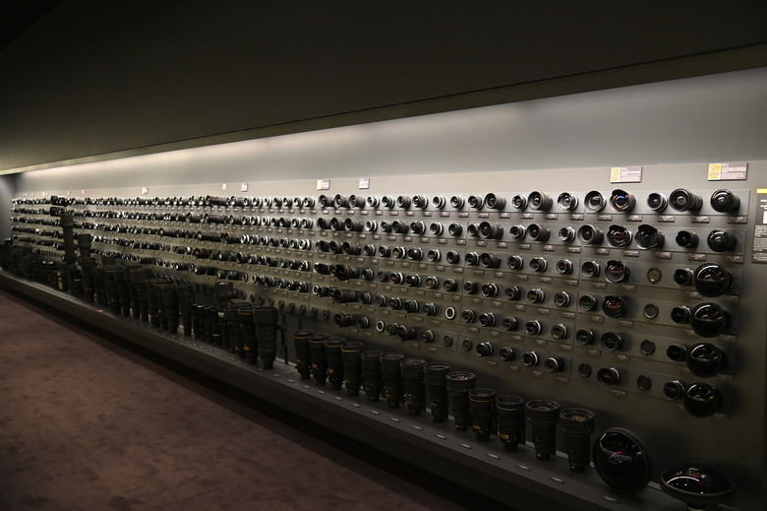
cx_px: 384
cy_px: 256
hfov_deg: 60.3
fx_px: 660
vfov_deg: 42.3
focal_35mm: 31
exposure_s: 1/40
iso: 1600
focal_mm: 31
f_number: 4
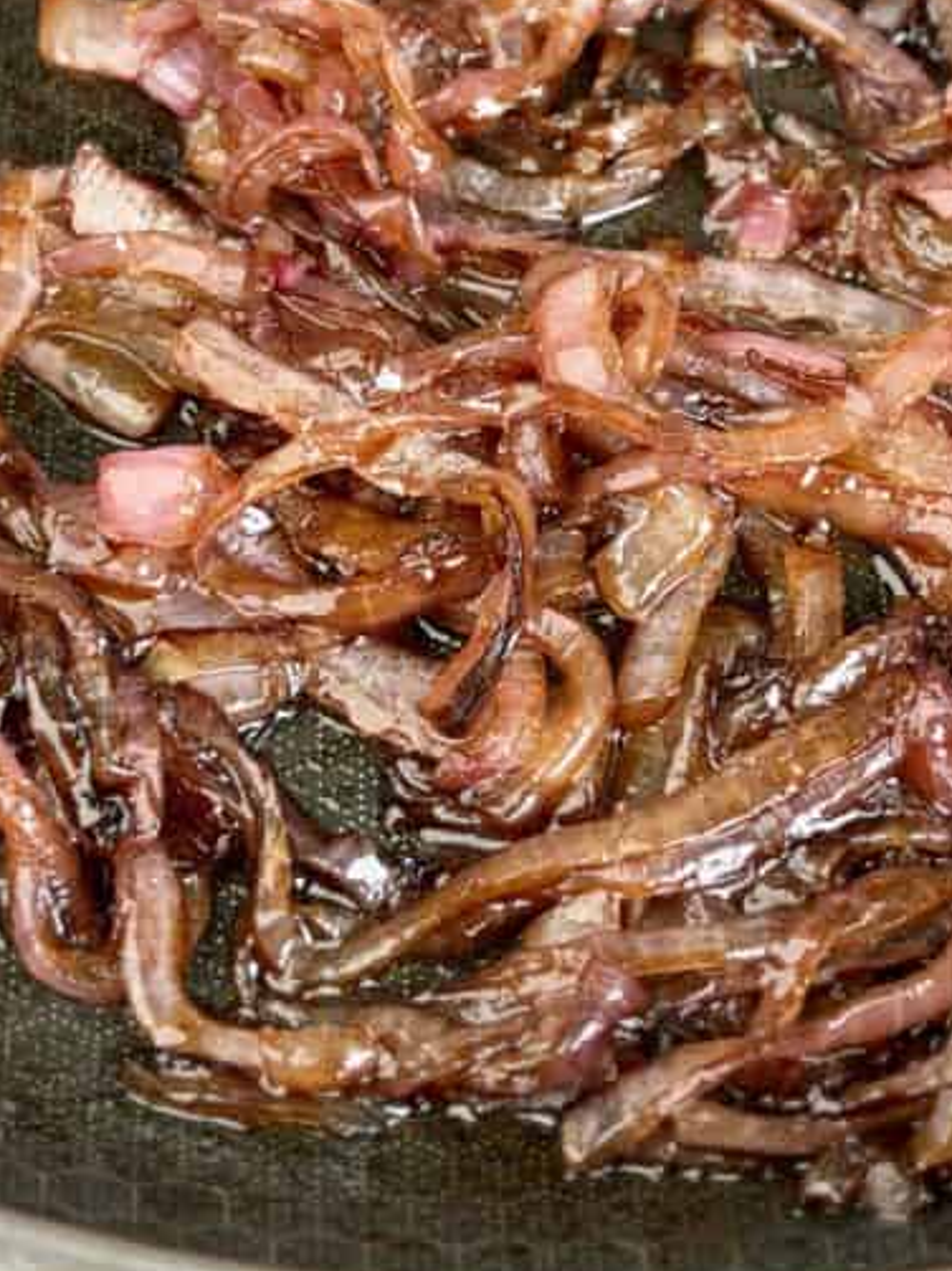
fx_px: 3597
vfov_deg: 19.8
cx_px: 562
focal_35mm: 98
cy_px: 251
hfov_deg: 15.1
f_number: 1.78
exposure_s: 1/184
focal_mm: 6.76
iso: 50
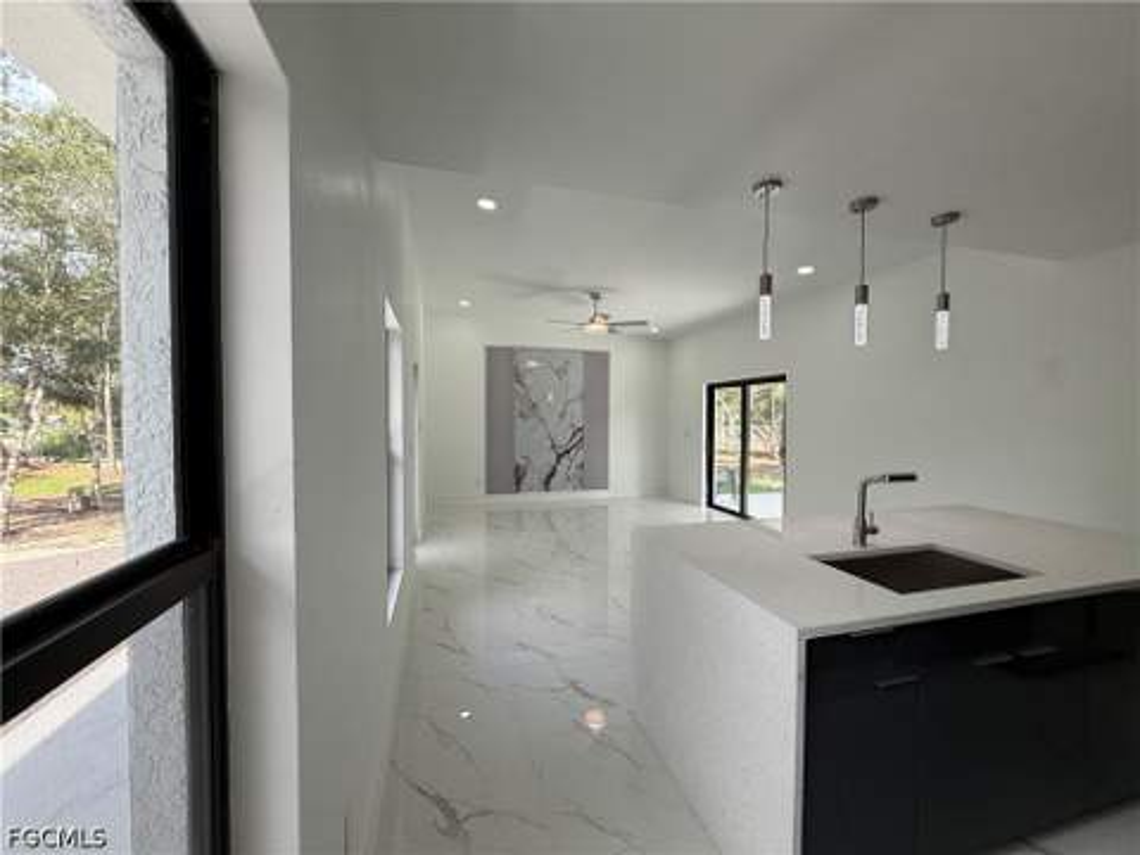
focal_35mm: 14
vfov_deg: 85.7
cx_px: 570
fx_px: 461
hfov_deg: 102.1
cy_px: 428
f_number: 2.2
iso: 50
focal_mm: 2.22
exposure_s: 1/276
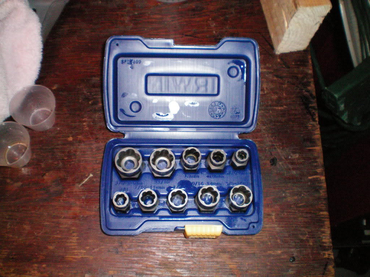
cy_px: 138
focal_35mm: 38
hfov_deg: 49.0
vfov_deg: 37.7
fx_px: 406
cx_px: 185
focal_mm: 6.3
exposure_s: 1/60
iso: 400
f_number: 4.6
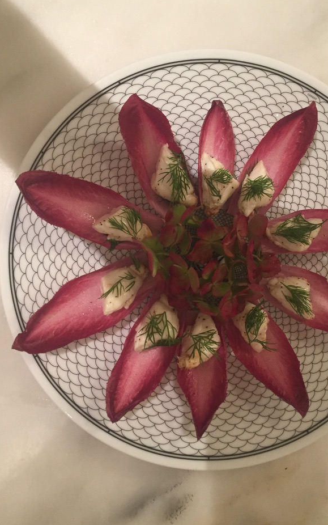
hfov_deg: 37.1
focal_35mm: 34
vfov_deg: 56.6
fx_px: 486
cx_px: 198
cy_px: 240
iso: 160
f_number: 2.2
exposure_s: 1/30
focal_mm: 4.15
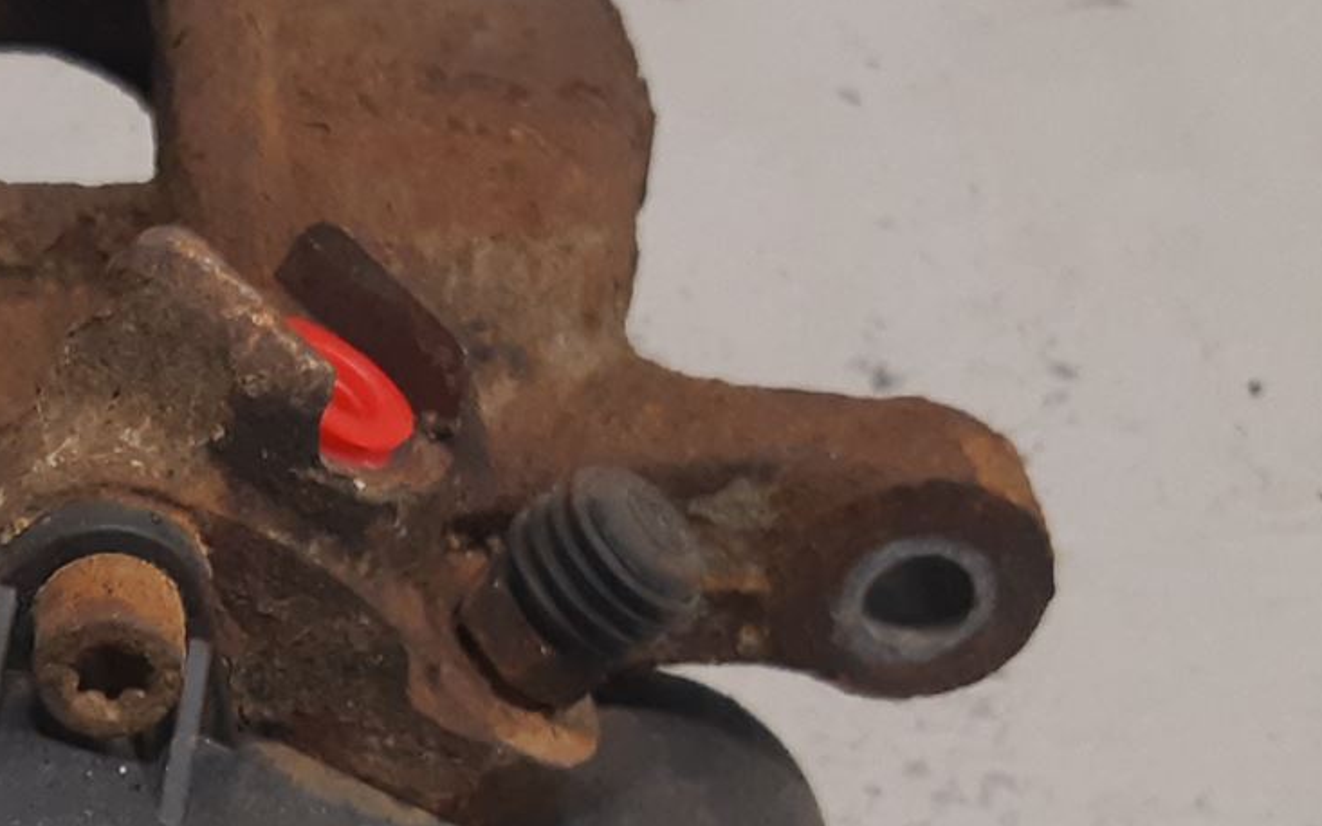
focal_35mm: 77
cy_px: 828
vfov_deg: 16.6
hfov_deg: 25.2
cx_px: -79
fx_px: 2774
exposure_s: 1/50
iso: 125
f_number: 1.7
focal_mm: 3.93
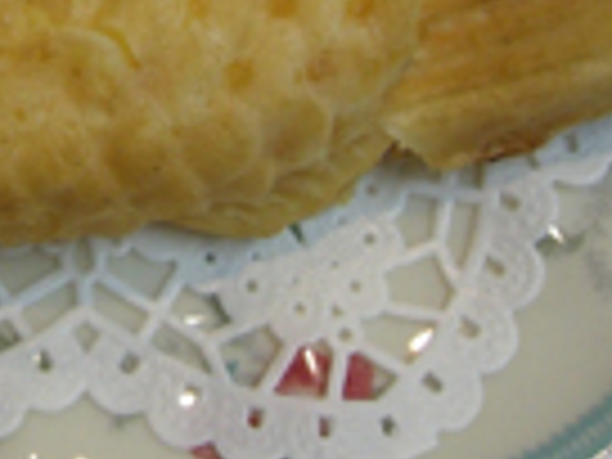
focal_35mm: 112
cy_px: -207
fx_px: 1980
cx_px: 14
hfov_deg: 17.2
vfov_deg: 12.6
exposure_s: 1/30
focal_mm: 6.2
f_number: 2.7
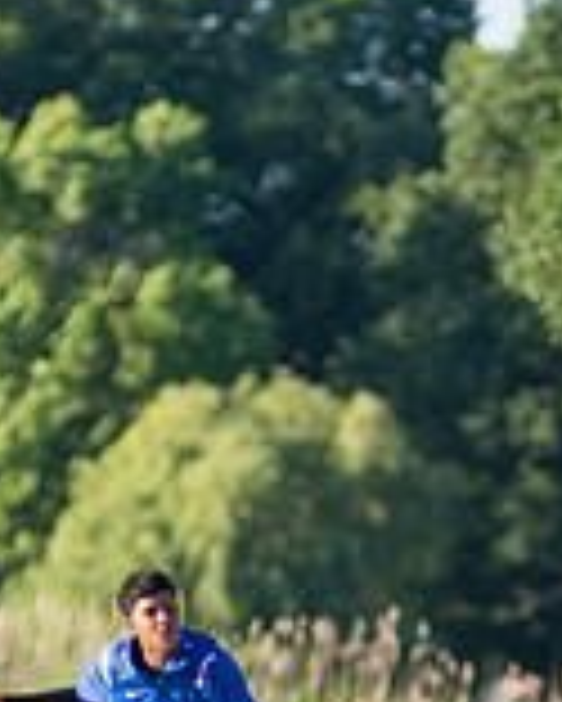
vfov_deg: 2.5
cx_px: 256
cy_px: 832
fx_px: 16035
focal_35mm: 772
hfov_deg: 2.0
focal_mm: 200
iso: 400
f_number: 2.8
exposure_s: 1/2500
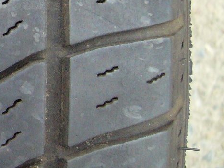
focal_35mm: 96
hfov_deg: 18.9
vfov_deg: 15.0
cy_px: -19
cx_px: -73
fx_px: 621
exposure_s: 1/250
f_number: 2.8
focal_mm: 5.8
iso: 400
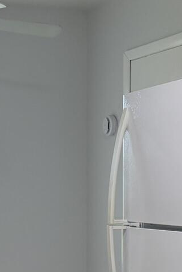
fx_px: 803
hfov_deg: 12.7
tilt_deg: -2.3
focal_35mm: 106
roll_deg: +1.8
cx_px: -31
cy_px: 198
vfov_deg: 19.2
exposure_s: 1/159
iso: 200
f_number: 1.78
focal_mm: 6.76
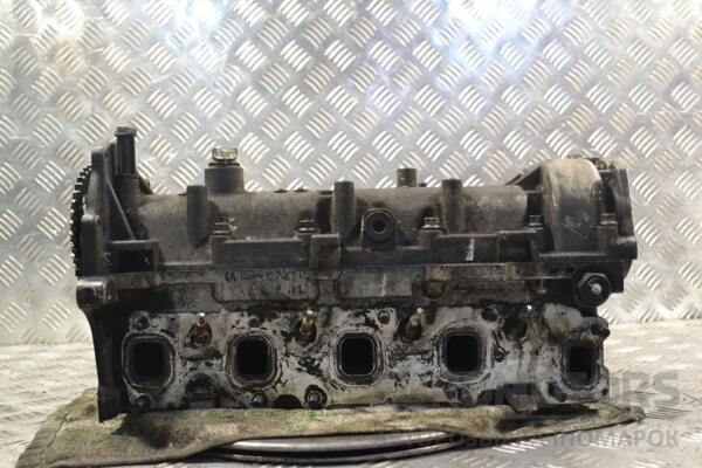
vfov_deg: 34.2
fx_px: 760
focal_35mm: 39
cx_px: 351
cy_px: 234
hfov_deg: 49.6
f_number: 6.3
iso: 3200
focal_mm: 26
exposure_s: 1/160
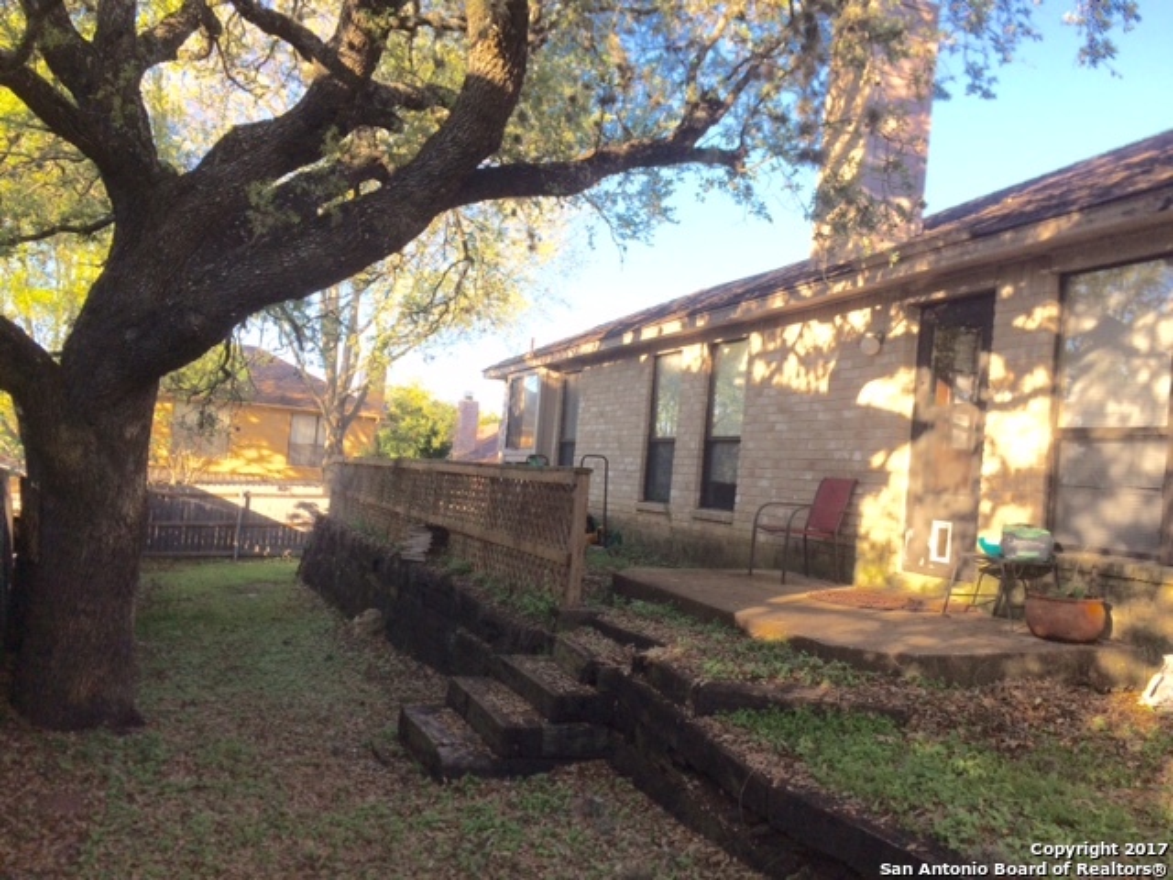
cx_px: 586
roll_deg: -5.5
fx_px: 983
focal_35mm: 29
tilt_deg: +4.1
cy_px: 440
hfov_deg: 61.7
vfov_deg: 48.2
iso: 32
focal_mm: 4.15
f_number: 2.2
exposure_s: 1/471
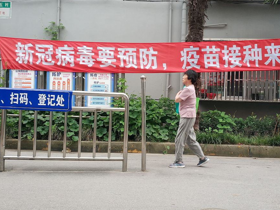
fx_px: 356
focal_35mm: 44
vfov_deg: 32.9
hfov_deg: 42.7
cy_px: 107
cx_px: 169
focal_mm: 4.5
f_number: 2
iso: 100
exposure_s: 1/116
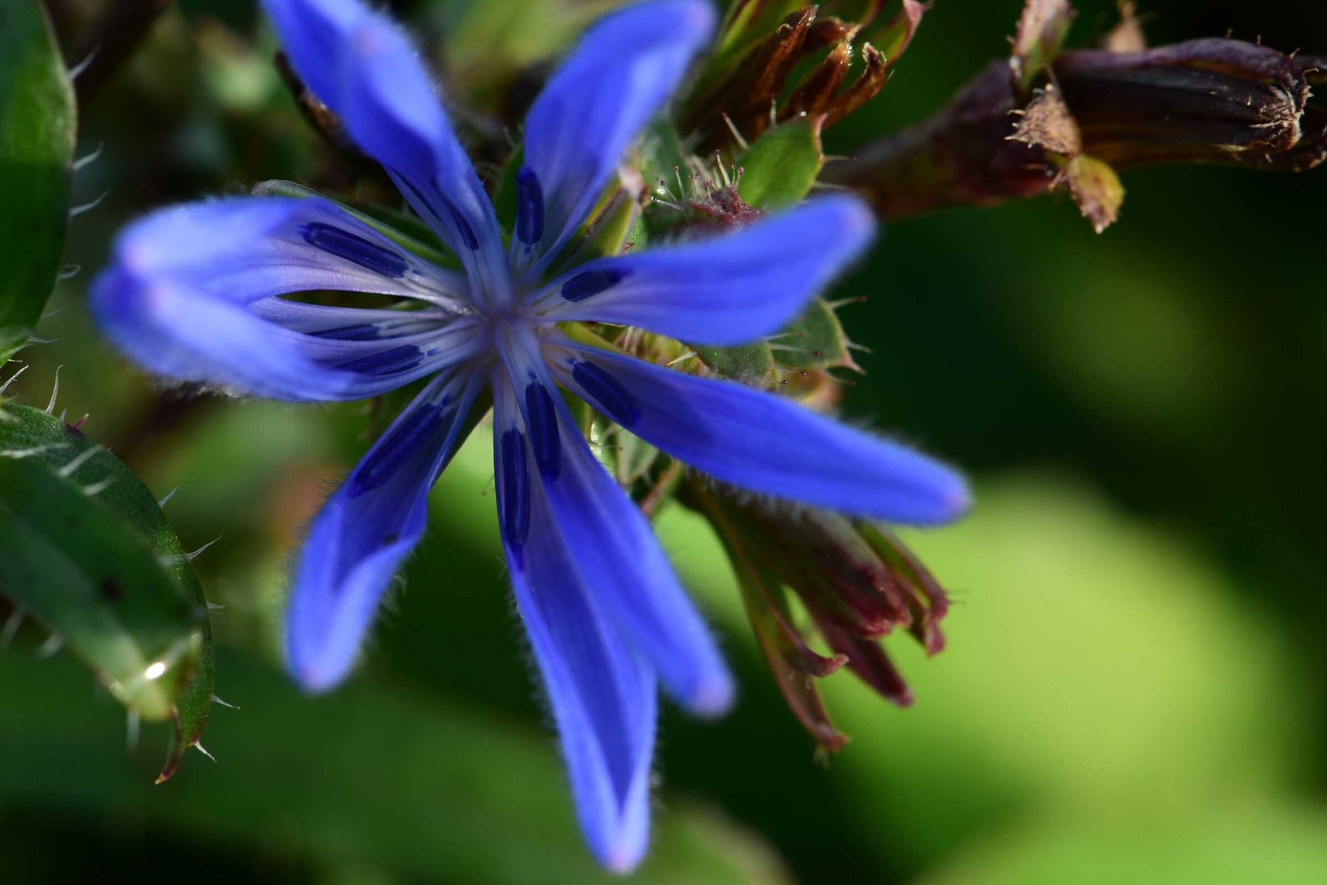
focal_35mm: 159
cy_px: 442
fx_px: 5842
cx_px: 667
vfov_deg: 8.7
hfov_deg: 13.0
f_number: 16
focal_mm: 105
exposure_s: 1/30
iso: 100
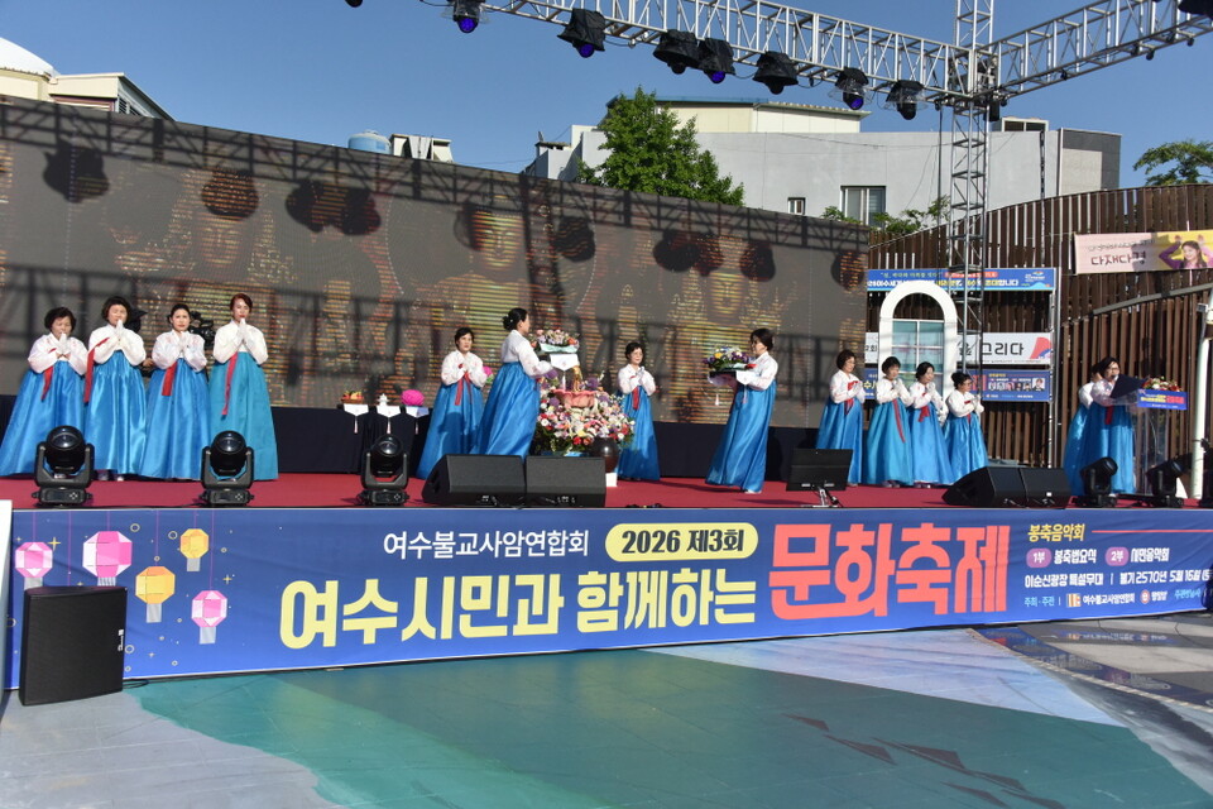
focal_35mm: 32
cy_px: 404
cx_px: 606
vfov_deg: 41.1
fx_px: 1078
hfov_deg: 58.7
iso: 1400
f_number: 7.1
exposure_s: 1/8000
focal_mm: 32
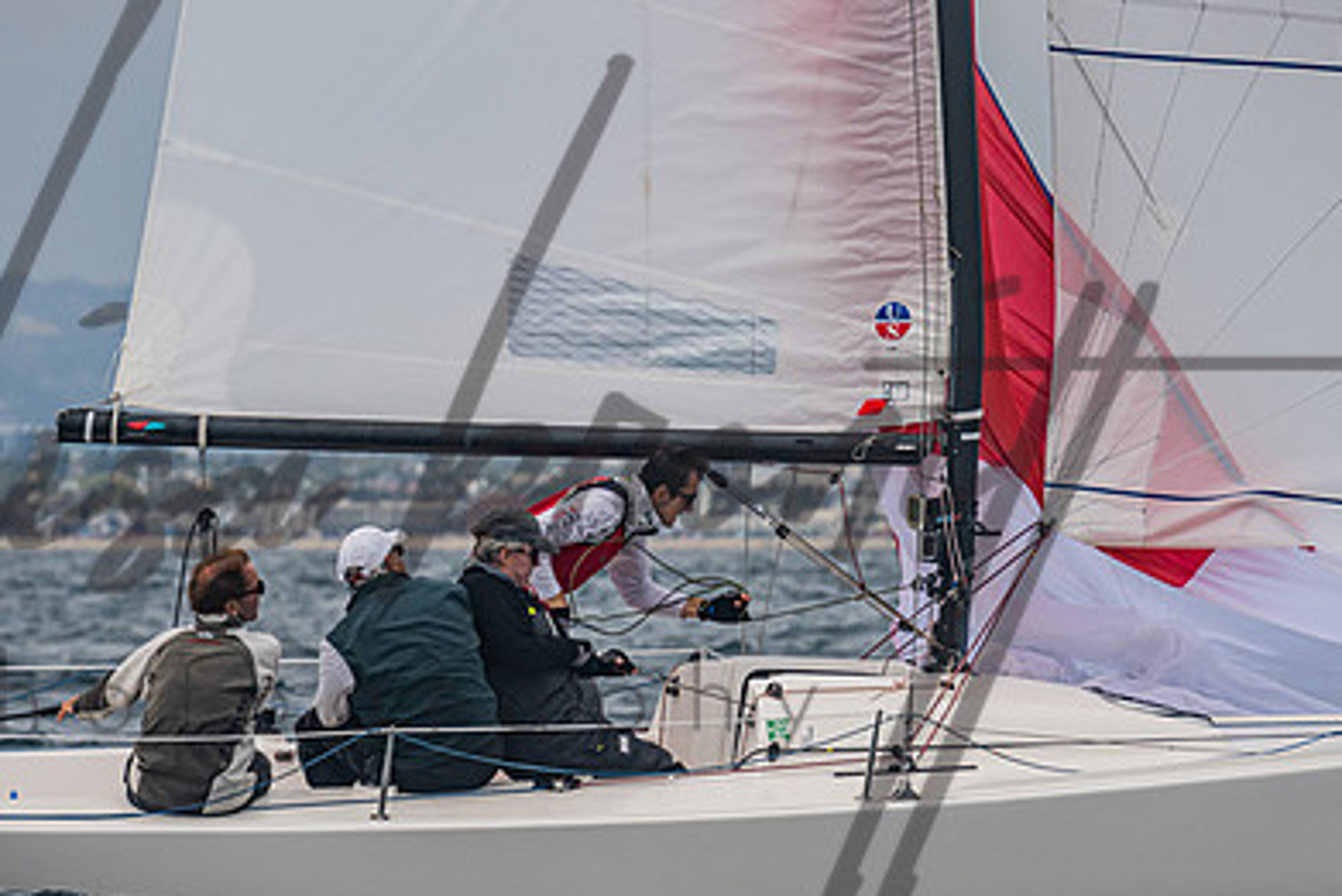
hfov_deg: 6.6
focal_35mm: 313
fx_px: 11672
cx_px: 635
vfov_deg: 4.4
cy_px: 446
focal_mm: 200
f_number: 6.3
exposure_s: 1/1000
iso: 160
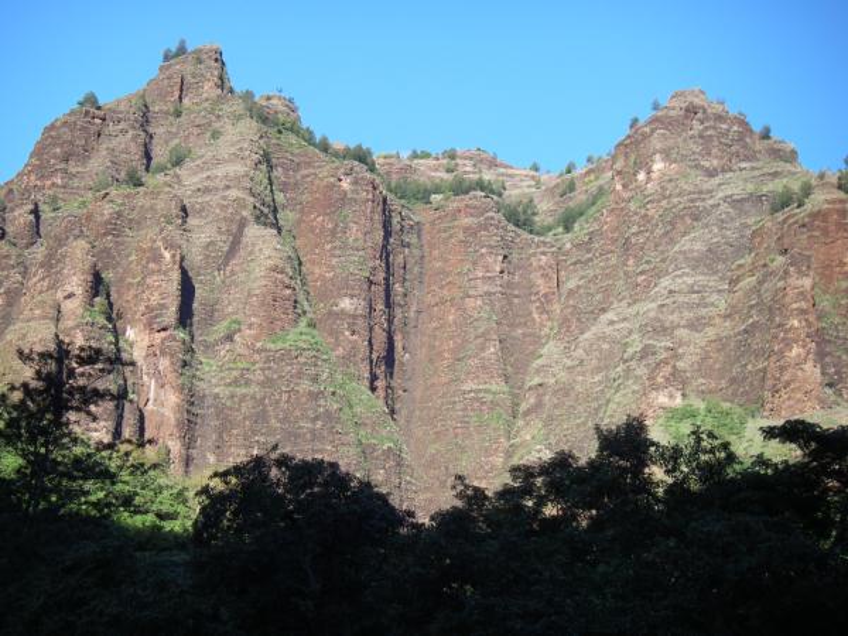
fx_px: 1543
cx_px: 424
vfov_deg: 23.3
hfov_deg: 30.7
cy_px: 318
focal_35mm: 63
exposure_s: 1/250
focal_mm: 10.5
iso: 80
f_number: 3.7
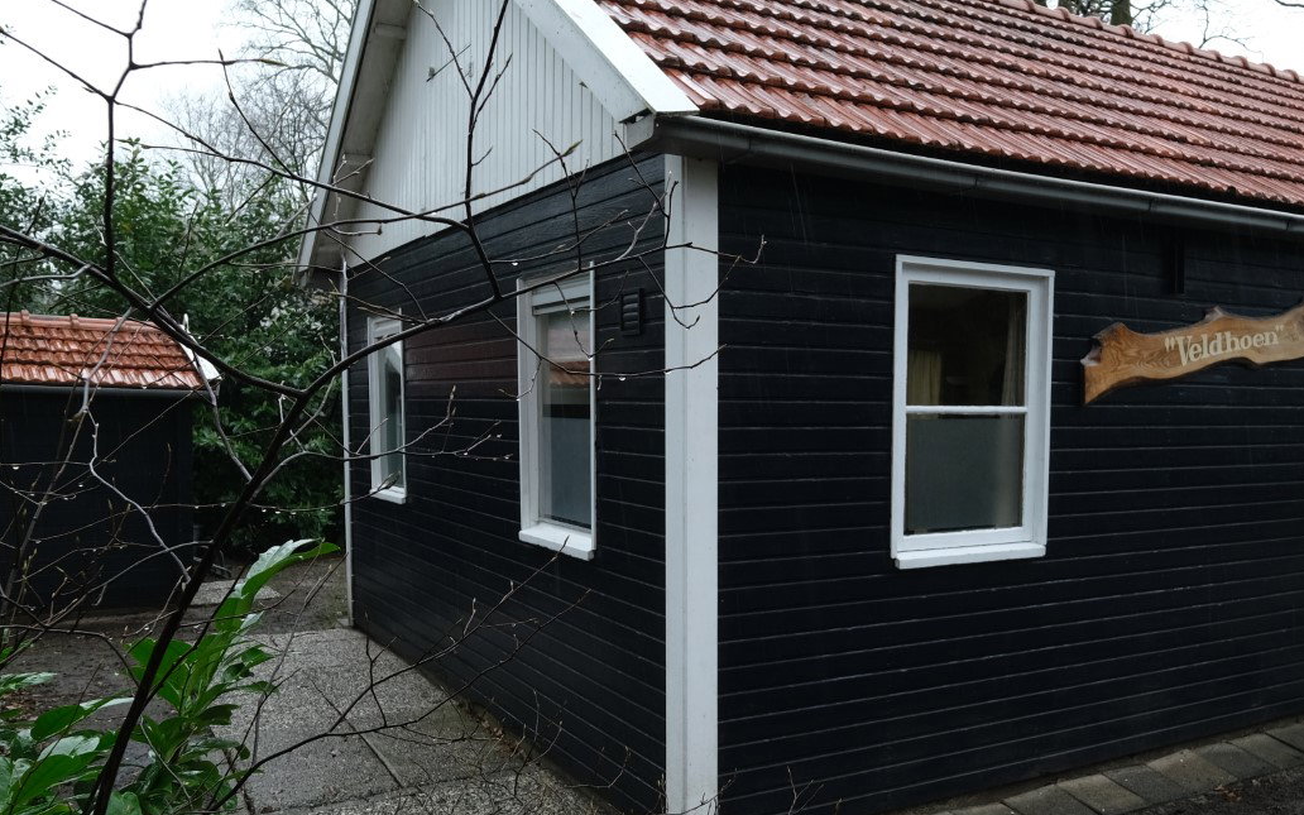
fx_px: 853
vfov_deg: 50.8
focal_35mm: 24
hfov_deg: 74.0
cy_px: 478
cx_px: 778
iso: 250
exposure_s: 1/90
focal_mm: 10
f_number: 5
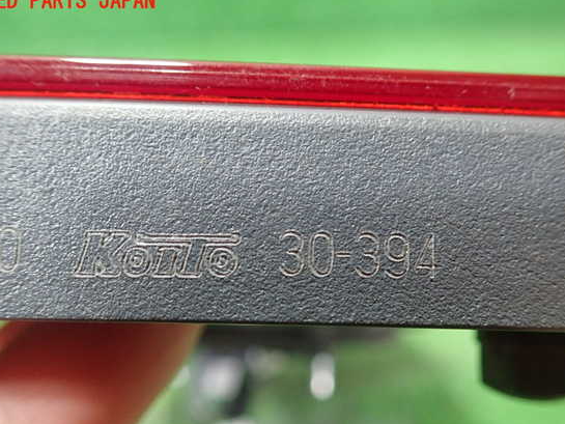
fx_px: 539
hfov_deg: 55.3
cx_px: 278
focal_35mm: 33
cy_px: 222
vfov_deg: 42.9
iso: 800
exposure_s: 1/80
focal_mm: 5.5
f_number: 2.3
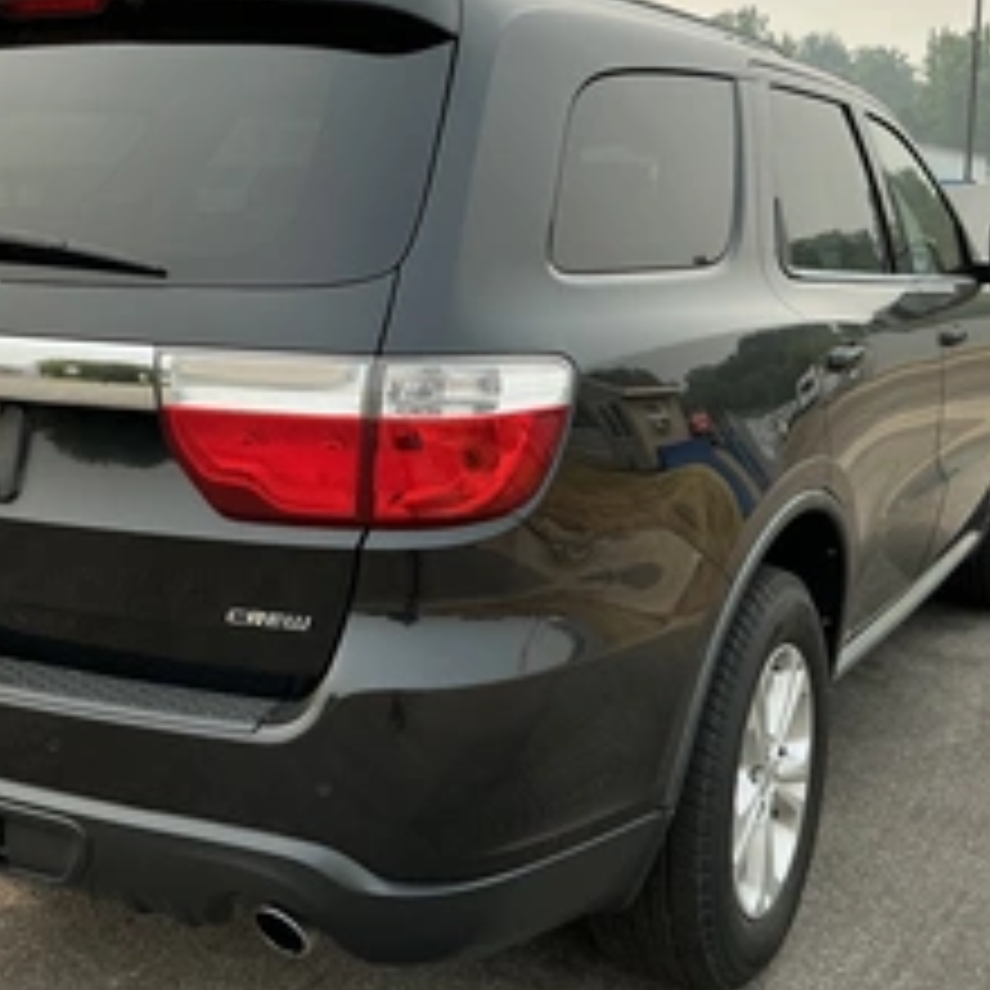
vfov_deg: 37.5
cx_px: 369
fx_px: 1456
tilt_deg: -9.7
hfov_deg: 37.3
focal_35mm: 45
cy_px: 450
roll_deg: +0.1
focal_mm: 3
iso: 25
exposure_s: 1/912
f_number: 1.8
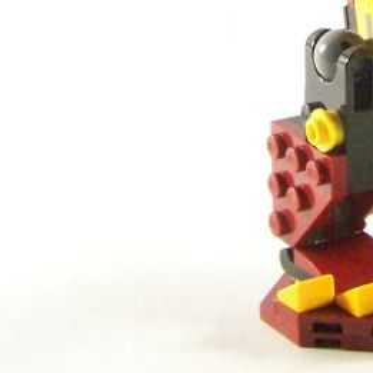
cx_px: 466
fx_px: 1609
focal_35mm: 132
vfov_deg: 12.9
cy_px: -81
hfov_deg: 12.8
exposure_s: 1/60
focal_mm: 6.3
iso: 400
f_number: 3.2
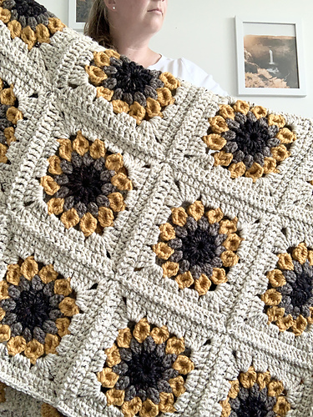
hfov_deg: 44.2
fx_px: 386
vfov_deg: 56.8
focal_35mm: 32
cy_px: 208
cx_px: 156
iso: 125
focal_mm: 2.87
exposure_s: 1/60
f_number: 2.2
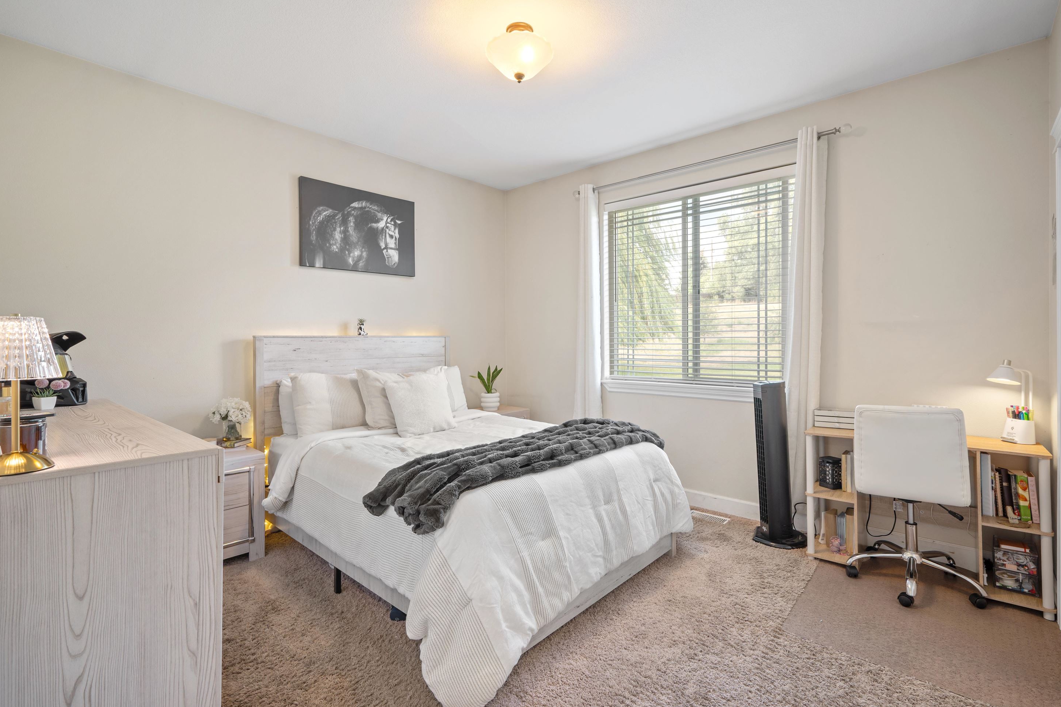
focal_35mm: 17
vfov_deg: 70.4
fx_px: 501
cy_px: 335
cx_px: 533
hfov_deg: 93.3
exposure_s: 2
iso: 100
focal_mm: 16
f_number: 8
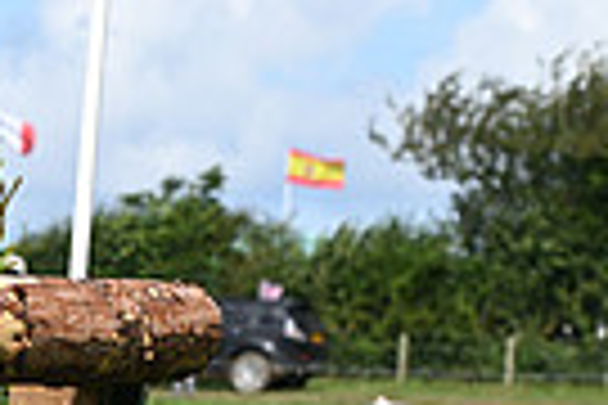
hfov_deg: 4.1
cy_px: 151
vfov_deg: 2.8
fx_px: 8410
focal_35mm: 498
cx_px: -608
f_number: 4.5
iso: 160
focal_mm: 116
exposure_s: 1/1250
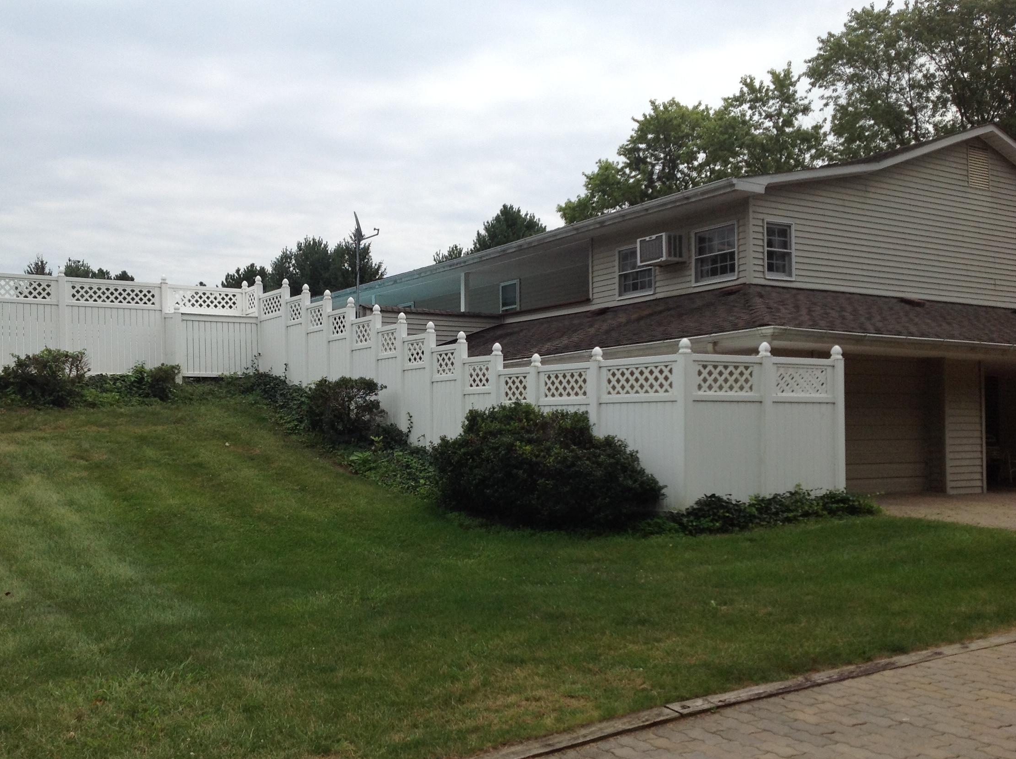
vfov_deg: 35.0
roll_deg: +1.1
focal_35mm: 41
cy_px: 415
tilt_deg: +2.6
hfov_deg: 45.7
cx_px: 440
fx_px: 1202
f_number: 2.4
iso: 50
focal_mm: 4.28
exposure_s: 1/2519
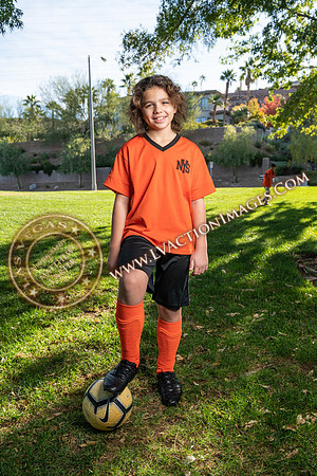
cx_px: 158
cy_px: 238
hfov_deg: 43.6
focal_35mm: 30
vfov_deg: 61.9
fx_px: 396
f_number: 5.6
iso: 100
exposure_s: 1/160
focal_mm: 30
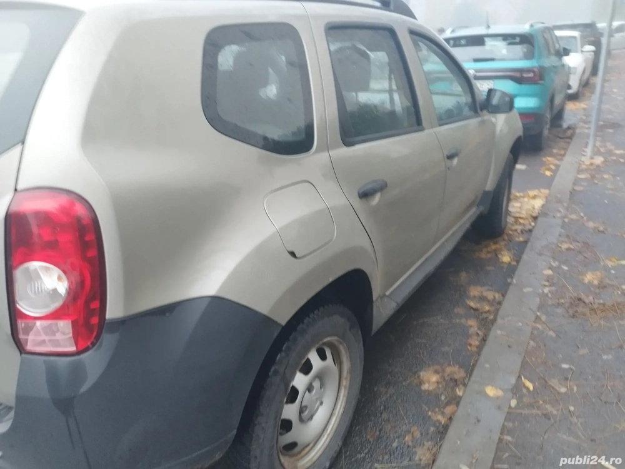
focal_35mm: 24
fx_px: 433
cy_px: 234
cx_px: 312
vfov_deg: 56.8
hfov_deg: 71.6
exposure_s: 1/50
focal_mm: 5.89
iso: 350
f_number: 1.89
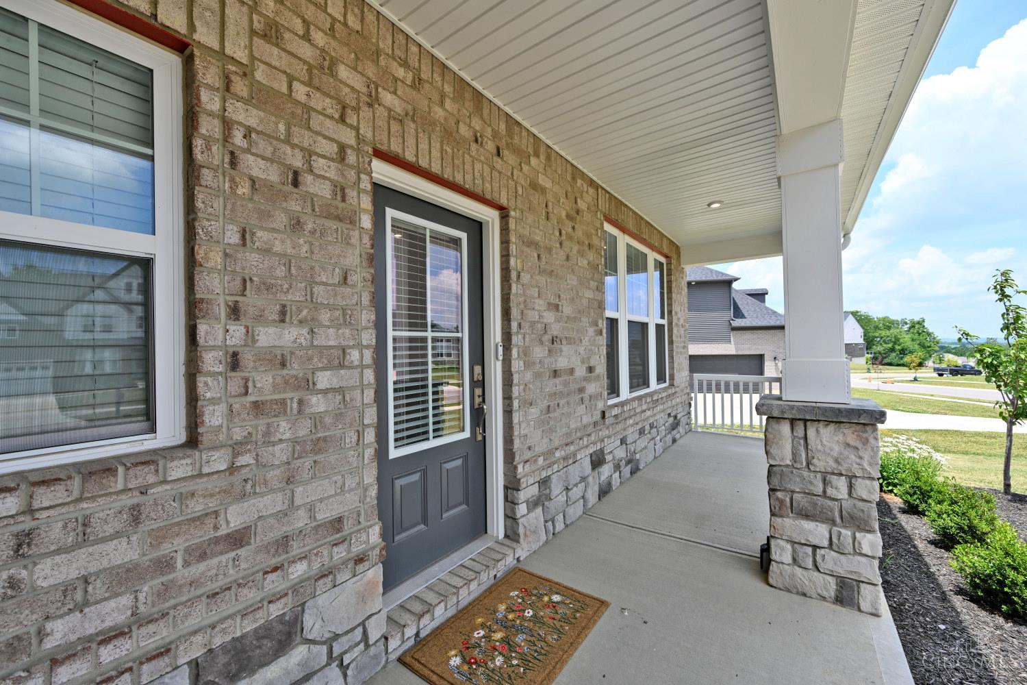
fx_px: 399
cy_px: 342
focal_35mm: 14
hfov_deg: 104.3
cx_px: 514
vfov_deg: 81.2
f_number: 6.3
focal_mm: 14
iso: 100
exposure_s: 1/250
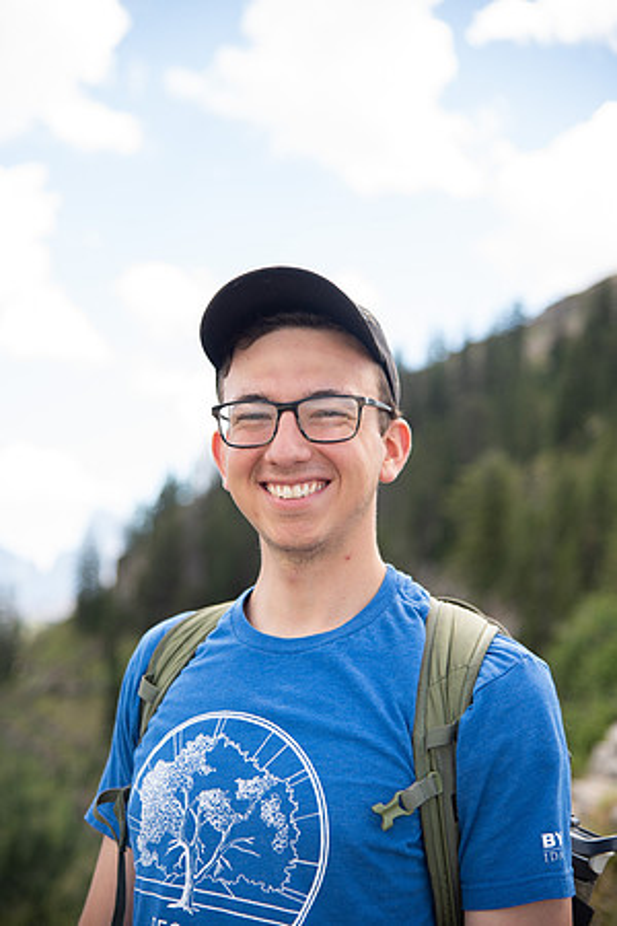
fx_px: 1799
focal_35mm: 70
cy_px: 463
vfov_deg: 28.8
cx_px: 308
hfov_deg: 19.5
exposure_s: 1/400
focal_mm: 70
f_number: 4
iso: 200
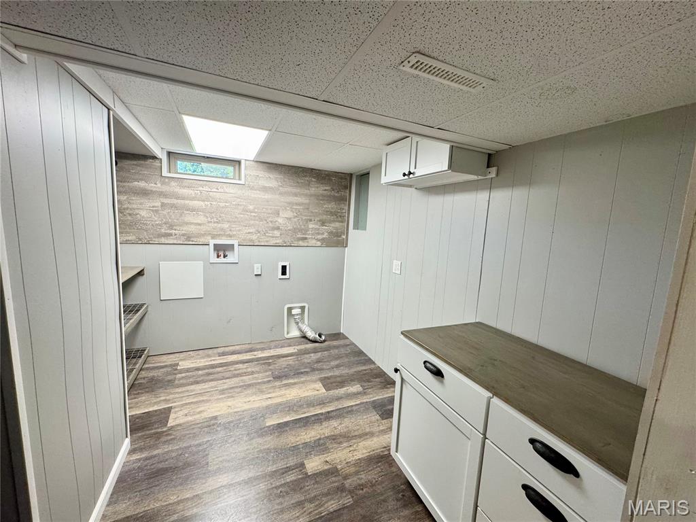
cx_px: 348
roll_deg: -3.9
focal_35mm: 14
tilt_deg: -7.2
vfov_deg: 85.7
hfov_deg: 102.1
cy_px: 261
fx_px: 281
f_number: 2.2
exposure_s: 1/120
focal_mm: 2.22
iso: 200
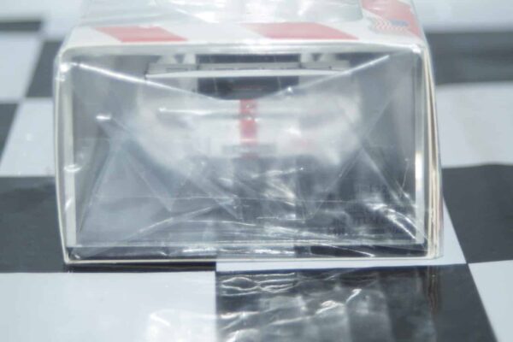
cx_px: 256
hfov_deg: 19.5
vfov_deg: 13.0
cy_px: 171
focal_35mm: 105
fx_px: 1496
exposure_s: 1/80
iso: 250
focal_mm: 70
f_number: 5.6
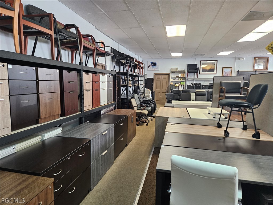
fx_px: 181
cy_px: 102
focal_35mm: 23
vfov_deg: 58.9
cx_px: 136
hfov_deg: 73.9
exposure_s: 1/120
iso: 400
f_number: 1.8
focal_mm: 5.4
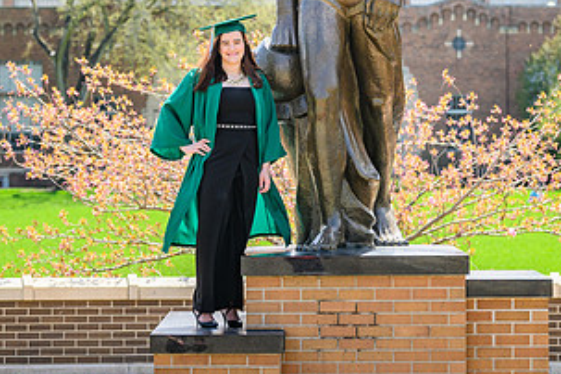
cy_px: 47
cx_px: 325
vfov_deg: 8.7
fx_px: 2446
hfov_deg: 13.1
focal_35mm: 157
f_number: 4
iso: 400
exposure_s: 1/2000
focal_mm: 82
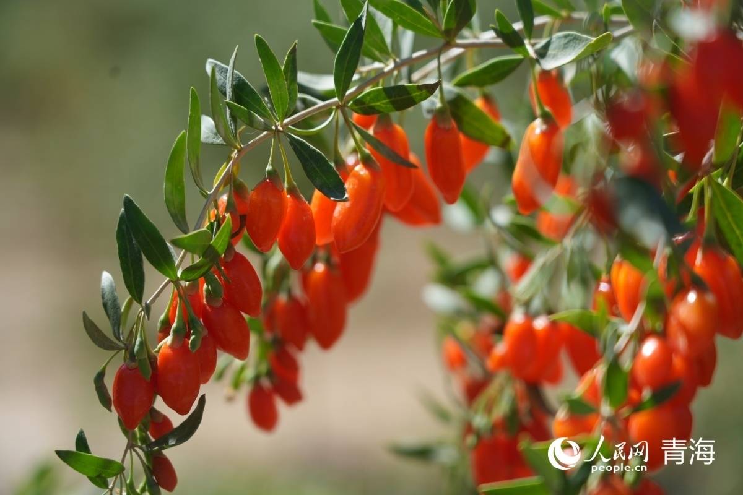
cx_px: 372
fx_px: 2167
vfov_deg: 13.0
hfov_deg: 19.5
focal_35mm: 105
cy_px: 248
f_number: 4.5
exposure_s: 1/500
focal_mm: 105
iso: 100
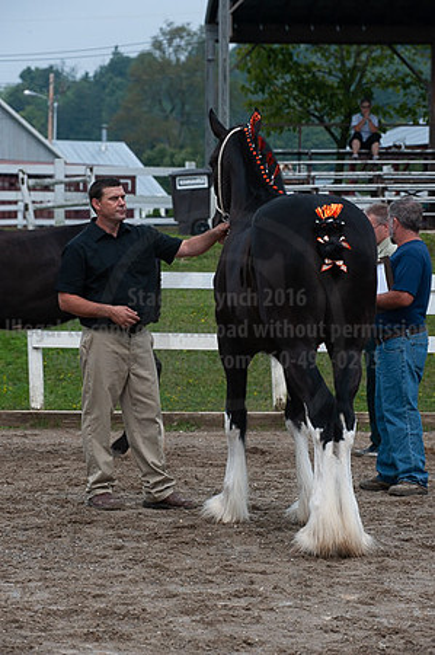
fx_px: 2906
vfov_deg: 12.9
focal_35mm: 160
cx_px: 218
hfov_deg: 8.6
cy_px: 328
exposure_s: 1/1250
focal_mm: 160
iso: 640
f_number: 5.6
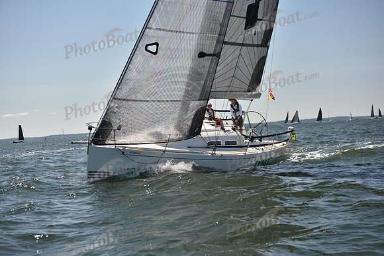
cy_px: 128
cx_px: 192
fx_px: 747
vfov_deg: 19.5
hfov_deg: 28.8
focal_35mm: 70
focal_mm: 70
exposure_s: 1/1250
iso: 250
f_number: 3.5
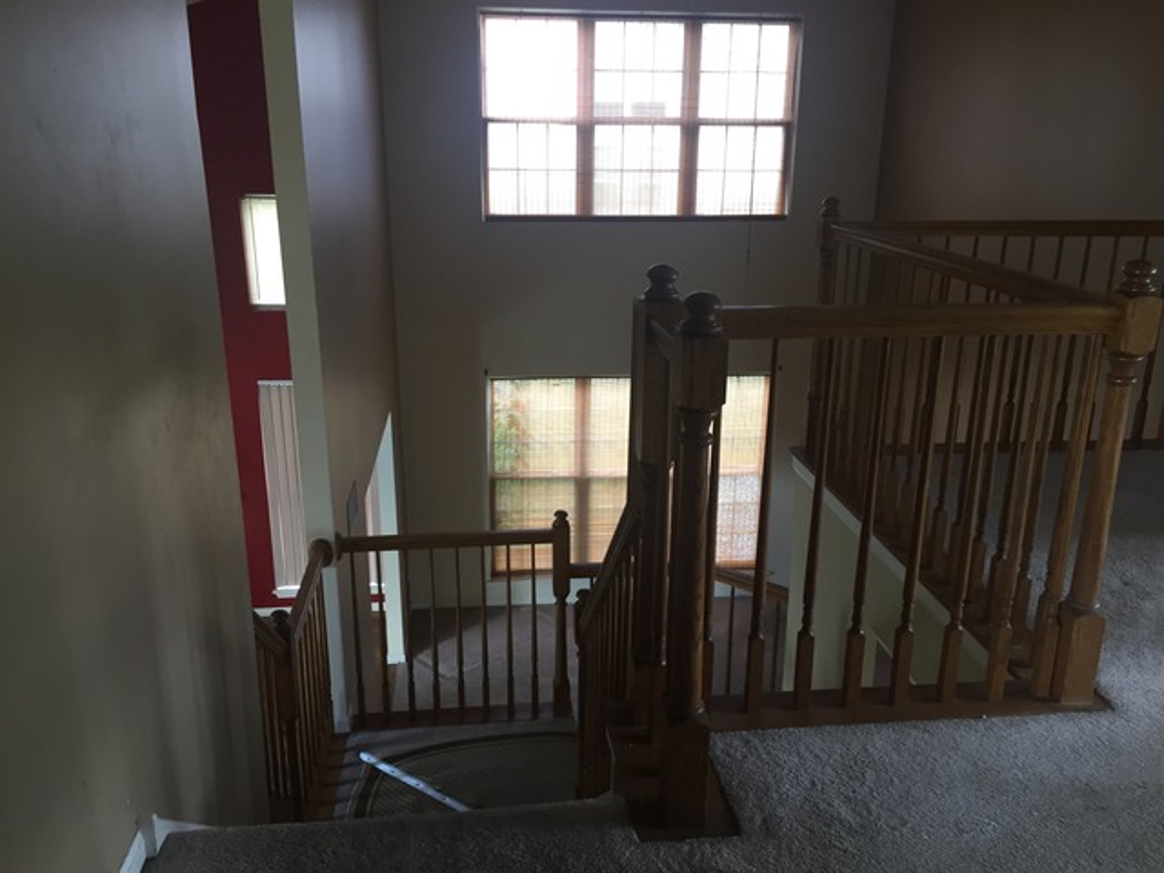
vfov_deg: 48.2
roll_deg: -1.0
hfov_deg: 61.7
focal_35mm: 29
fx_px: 975
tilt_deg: -17.5
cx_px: 582
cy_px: 436
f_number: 2.2
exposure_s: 1/30
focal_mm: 4.15
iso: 80
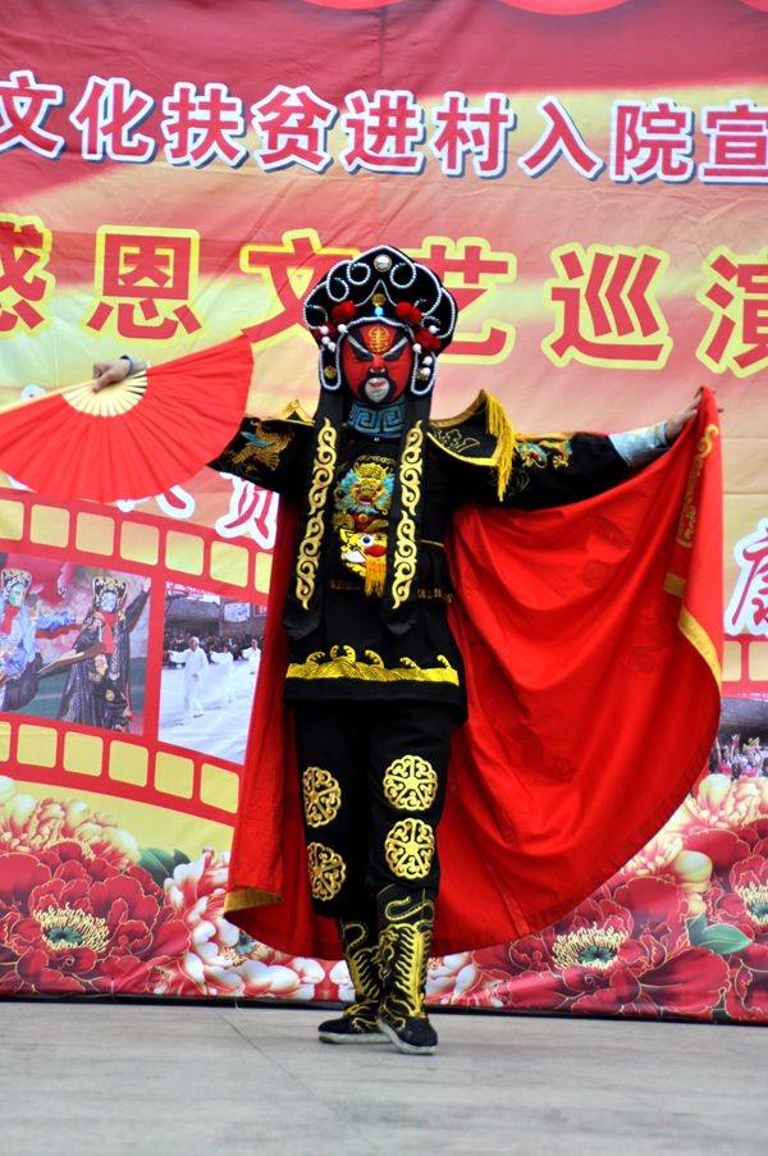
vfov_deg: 19.5
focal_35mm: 105
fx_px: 3367
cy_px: 578
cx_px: 384
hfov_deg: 13.0
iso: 200
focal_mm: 70
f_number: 5.6
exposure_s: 1/320
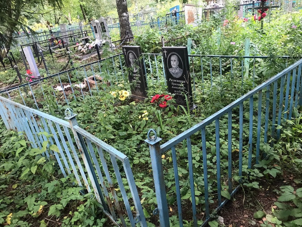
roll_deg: +9.0
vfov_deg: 49.7
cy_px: 114
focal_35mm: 28
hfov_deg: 63.4
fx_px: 244
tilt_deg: -24.5
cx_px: 151
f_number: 1.8
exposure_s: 1/33
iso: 25
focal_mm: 3.99
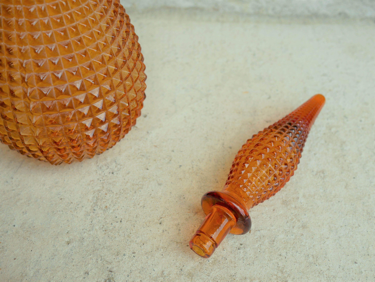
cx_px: 188
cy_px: 141
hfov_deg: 46.8
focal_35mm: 40
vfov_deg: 36.0
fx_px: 434
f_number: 3.5
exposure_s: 1/400
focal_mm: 20
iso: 200
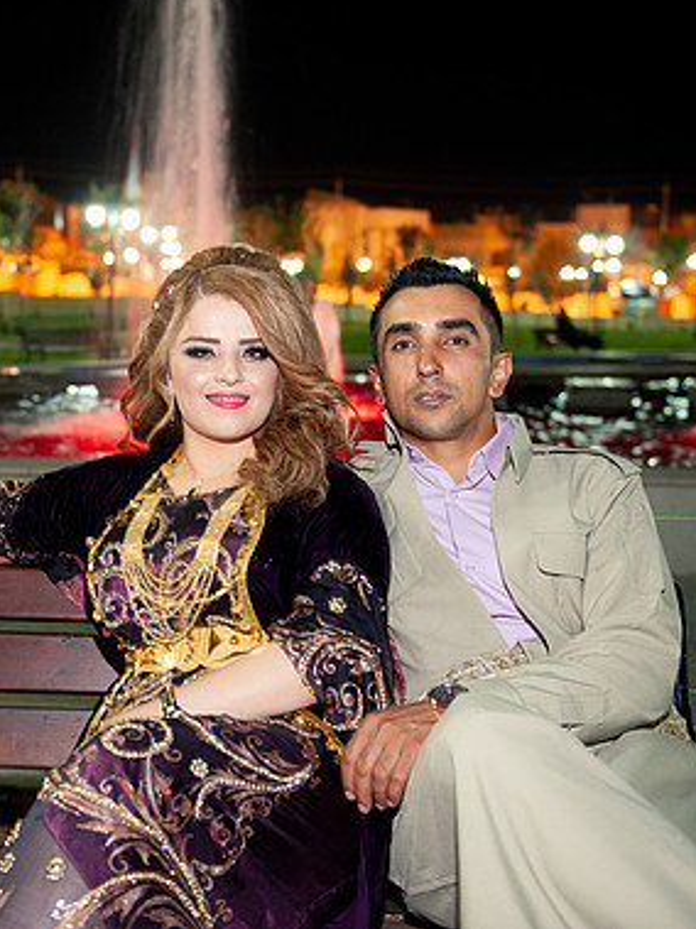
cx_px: 199
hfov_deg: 28.8
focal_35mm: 50
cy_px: 458
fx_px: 1341
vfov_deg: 38.2
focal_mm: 34
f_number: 2.8
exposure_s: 1/13
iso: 1250
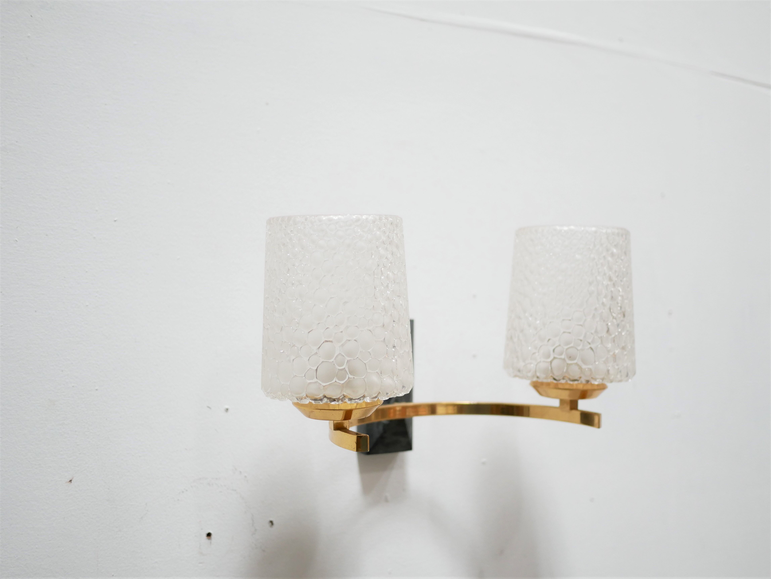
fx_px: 891
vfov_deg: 36.0
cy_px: 290
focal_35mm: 40
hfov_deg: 46.8
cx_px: 386
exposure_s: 1/60
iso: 640
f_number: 1.7
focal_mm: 20
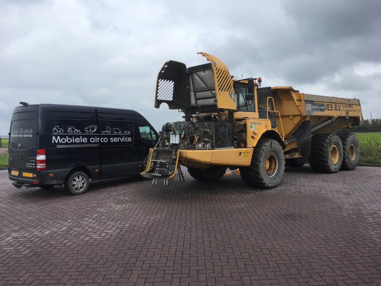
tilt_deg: -2.6
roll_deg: +0.0
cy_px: 143
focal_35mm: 29
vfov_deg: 48.2
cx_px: 190
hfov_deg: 61.7
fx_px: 319
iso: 25
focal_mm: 4.15
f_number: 2.2
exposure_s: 1/754
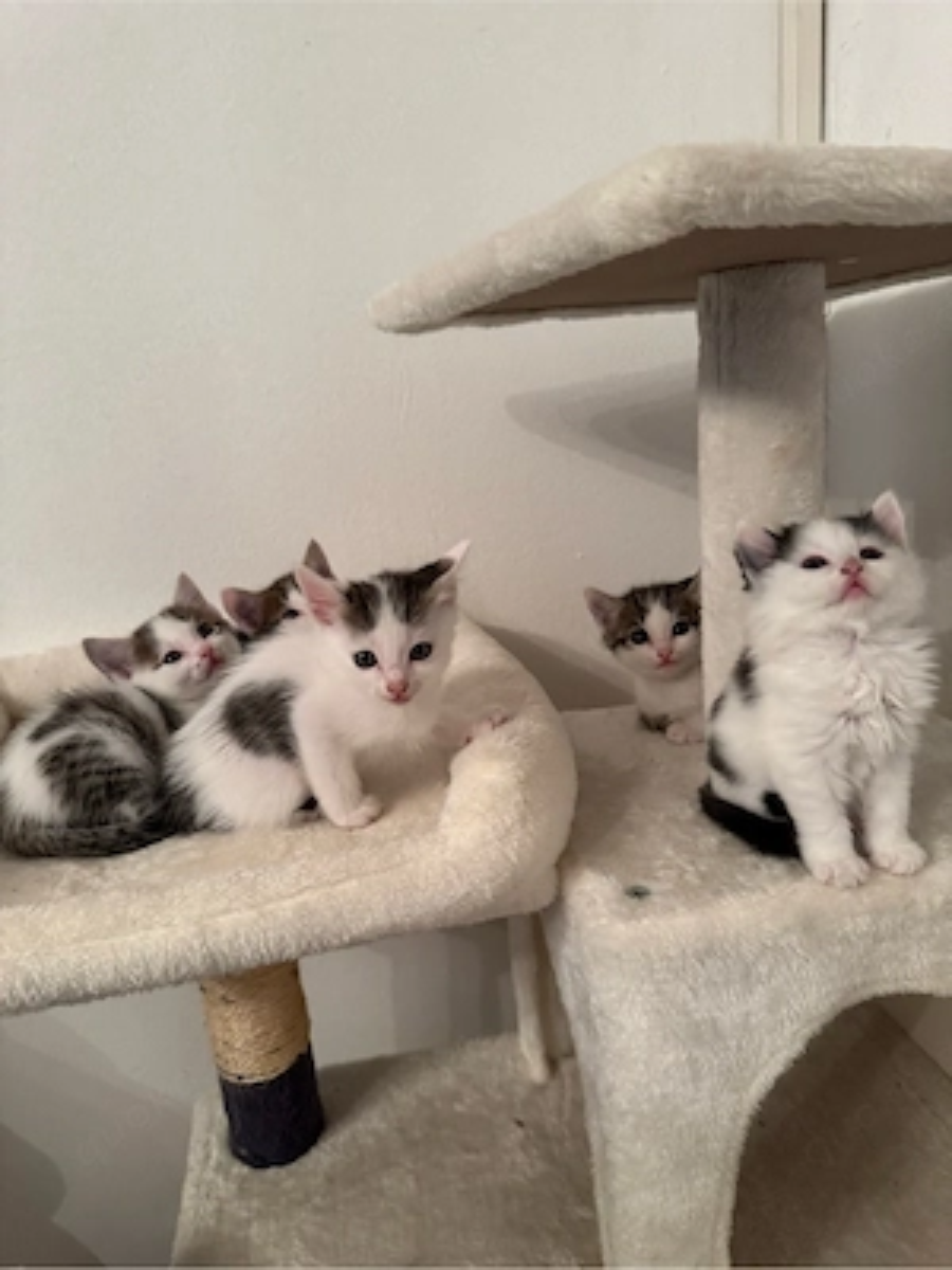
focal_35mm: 24
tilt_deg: -12.0
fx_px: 880
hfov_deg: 56.8
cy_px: 635
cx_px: 476
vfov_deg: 71.6
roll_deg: +3.6
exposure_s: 1/50
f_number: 1.78
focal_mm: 6.76
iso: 400
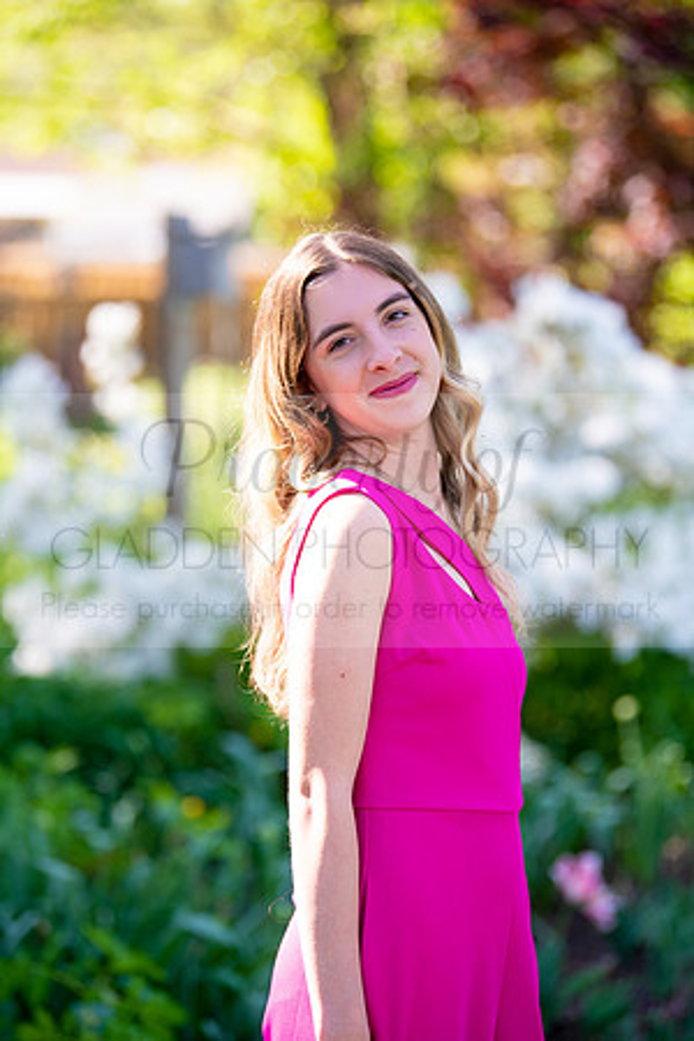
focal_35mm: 120
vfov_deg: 17.1
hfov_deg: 11.4
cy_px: 520
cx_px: 347
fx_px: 3470
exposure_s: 1/400
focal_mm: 120
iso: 200
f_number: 3.2
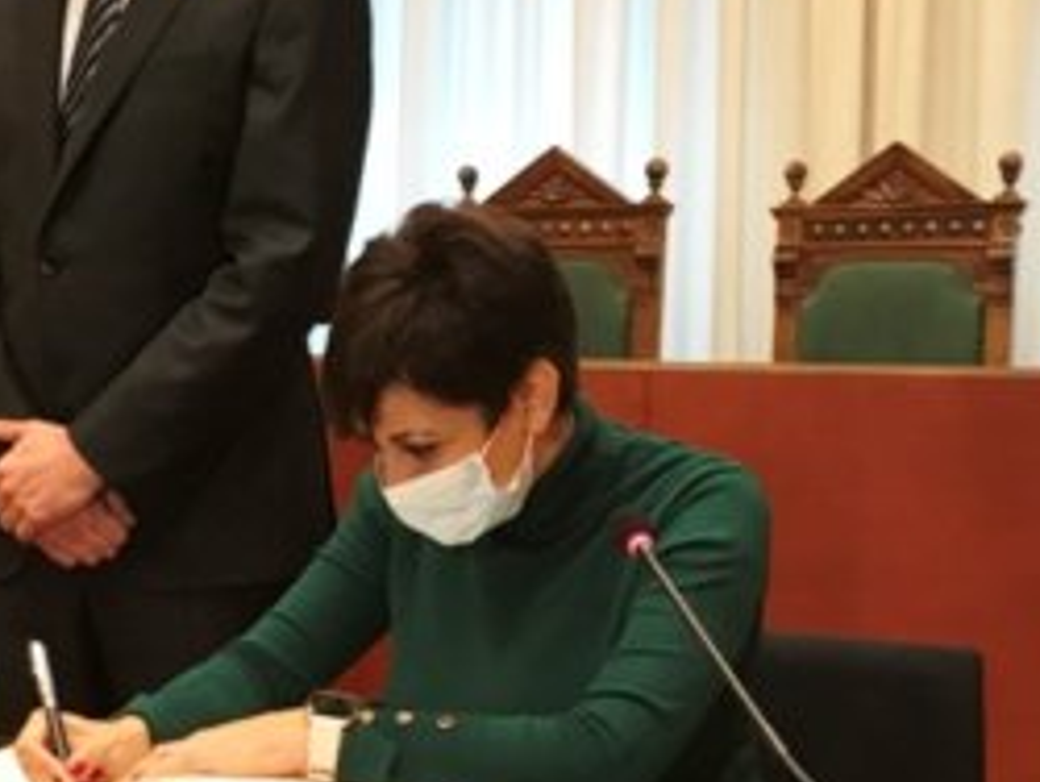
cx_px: 374
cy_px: 541
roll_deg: -1.3
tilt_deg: -3.8
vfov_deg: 17.1
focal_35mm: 86
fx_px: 2586
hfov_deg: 22.7
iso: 40
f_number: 1.8
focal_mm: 3.99
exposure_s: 1/25
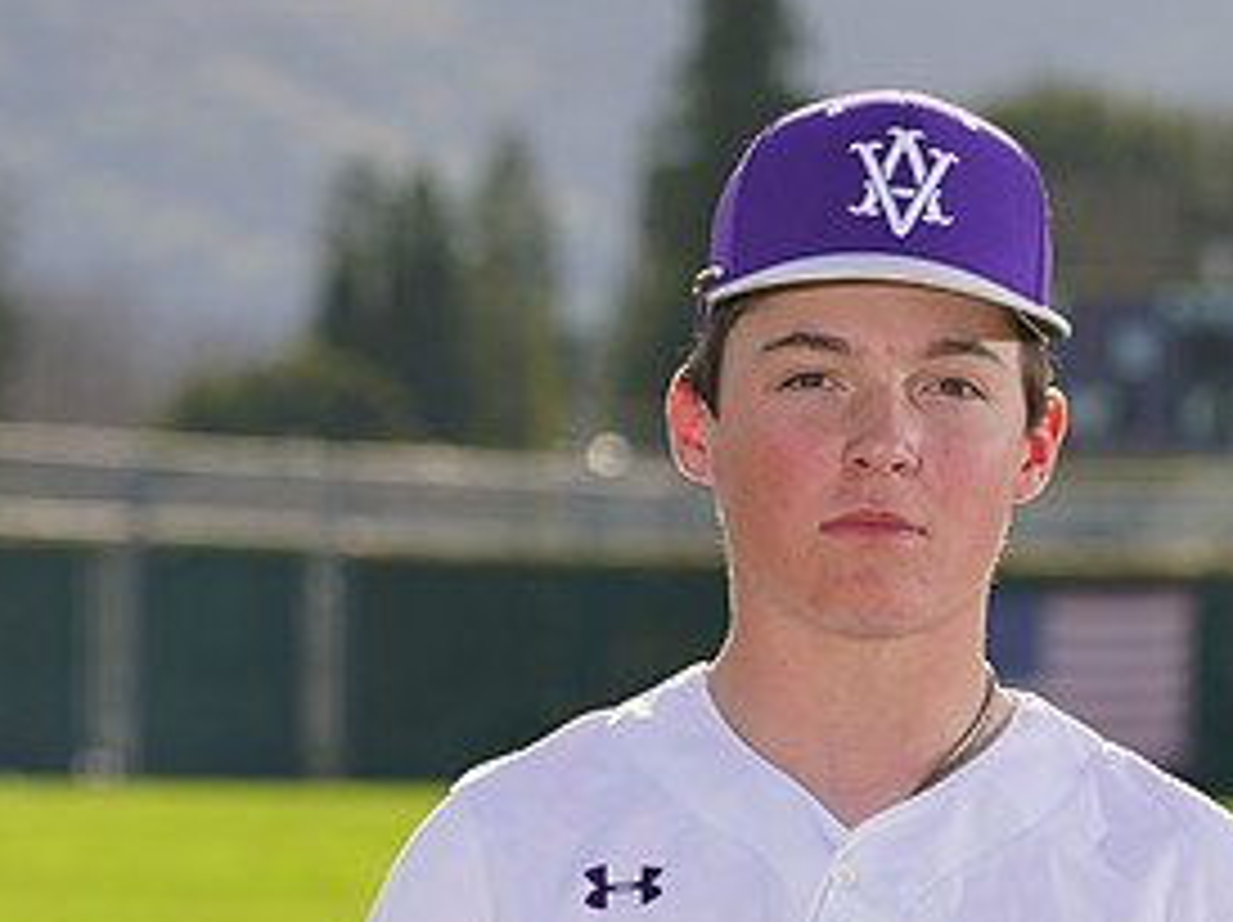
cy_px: 1178
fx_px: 13274
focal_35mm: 373
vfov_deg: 4.0
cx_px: 830
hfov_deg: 5.3
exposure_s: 1/250
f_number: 9
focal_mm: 183
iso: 100
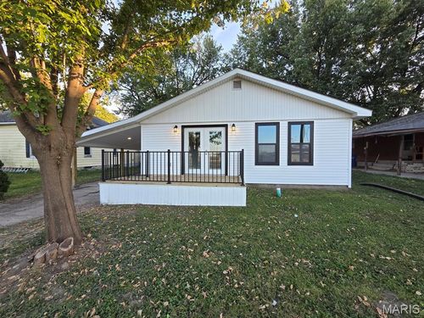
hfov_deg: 106.2
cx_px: 212
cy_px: 159
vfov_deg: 89.9
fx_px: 159
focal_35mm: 13
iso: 50
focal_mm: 2.2
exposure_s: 1/167
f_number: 2.2
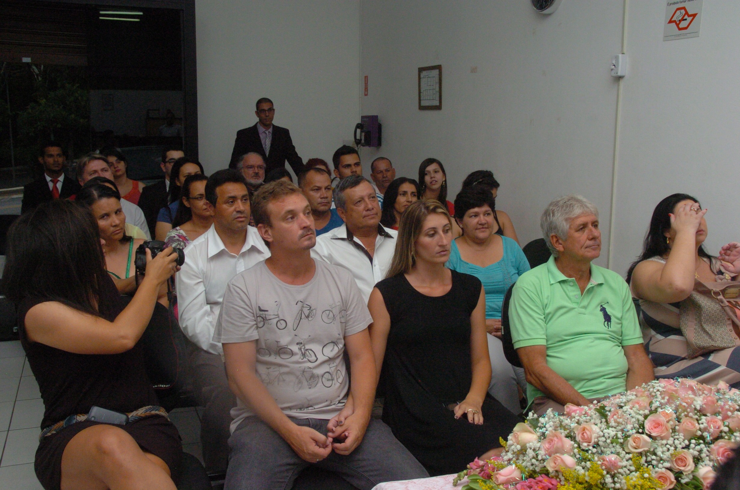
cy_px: 245
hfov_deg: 49.6
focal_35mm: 39
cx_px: 370
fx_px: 800
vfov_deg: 34.1
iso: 1000
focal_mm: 26
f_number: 9
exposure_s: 1/250
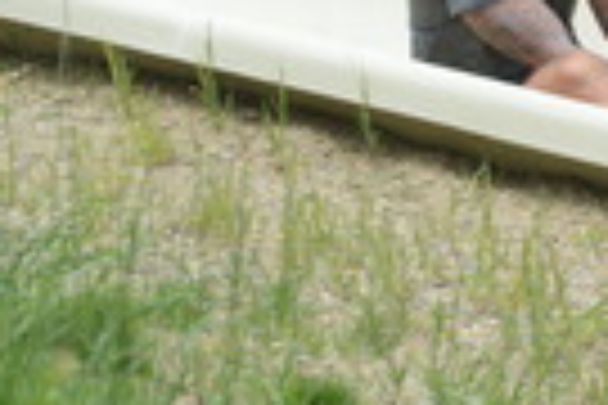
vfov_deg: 2.4
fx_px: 9744
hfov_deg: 3.6
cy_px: 187
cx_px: 838
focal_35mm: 577
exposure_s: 1/640
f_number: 6.3
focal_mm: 195
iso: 220
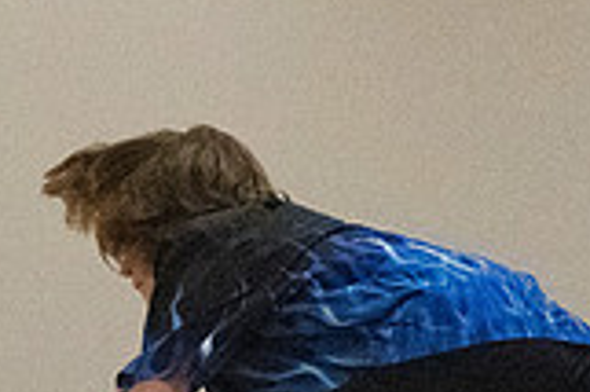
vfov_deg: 2.7
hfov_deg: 4.0
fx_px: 8399
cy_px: 568
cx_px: 242
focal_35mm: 513
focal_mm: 95
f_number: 4
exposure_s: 1/1250
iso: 10000
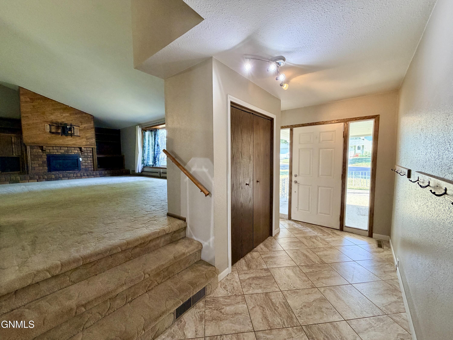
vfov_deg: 85.7
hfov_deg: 102.1
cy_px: 170
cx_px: 226
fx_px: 183
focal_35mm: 14
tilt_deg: -3.7
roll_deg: +1.1
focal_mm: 2.22
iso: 320
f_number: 2.2
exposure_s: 1/120
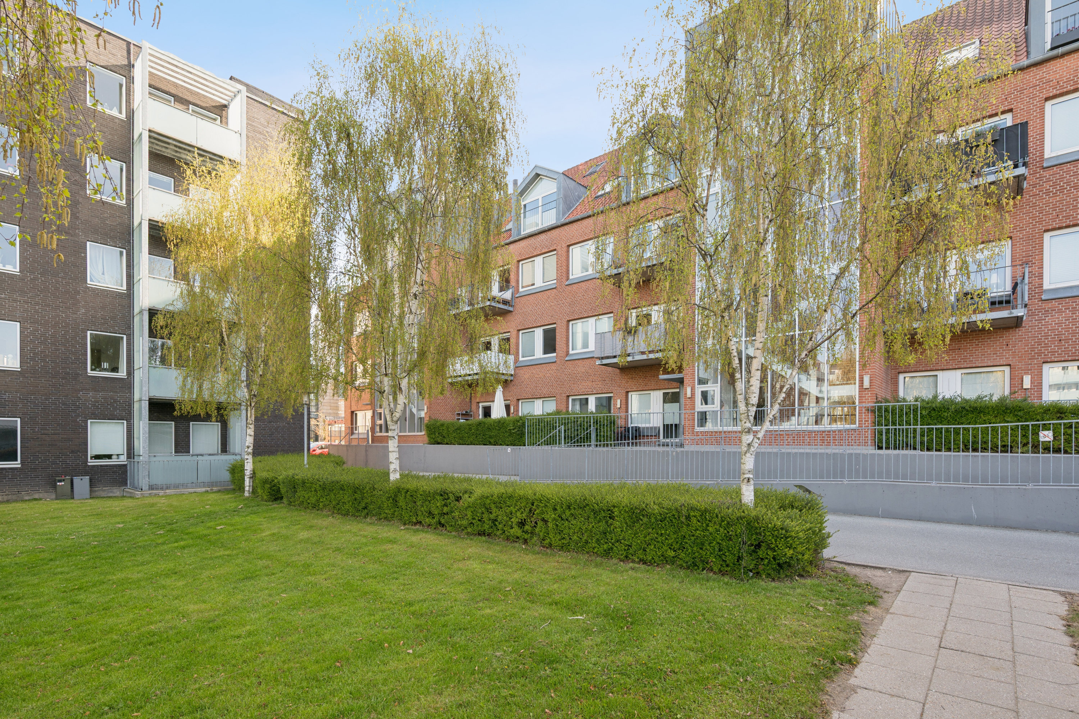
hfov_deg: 96.7
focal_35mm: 16
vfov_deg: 73.7
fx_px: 480
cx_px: 540
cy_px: 360
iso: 220
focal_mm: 16
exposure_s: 1/125
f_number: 6.3
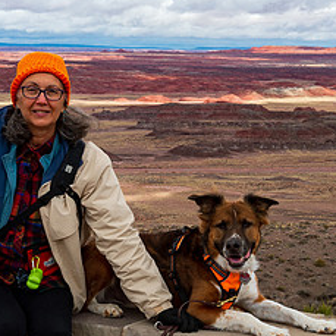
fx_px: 1164
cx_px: 207
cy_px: 120
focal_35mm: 106
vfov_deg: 16.4
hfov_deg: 16.4
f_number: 16
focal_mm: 48
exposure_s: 1/250
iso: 220
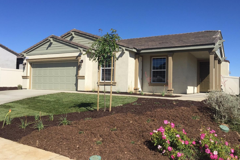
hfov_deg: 60.3
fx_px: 207
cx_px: 120
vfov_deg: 42.3
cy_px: 77
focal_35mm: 31
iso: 32
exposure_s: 1/2326
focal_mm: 4.15
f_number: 2.2
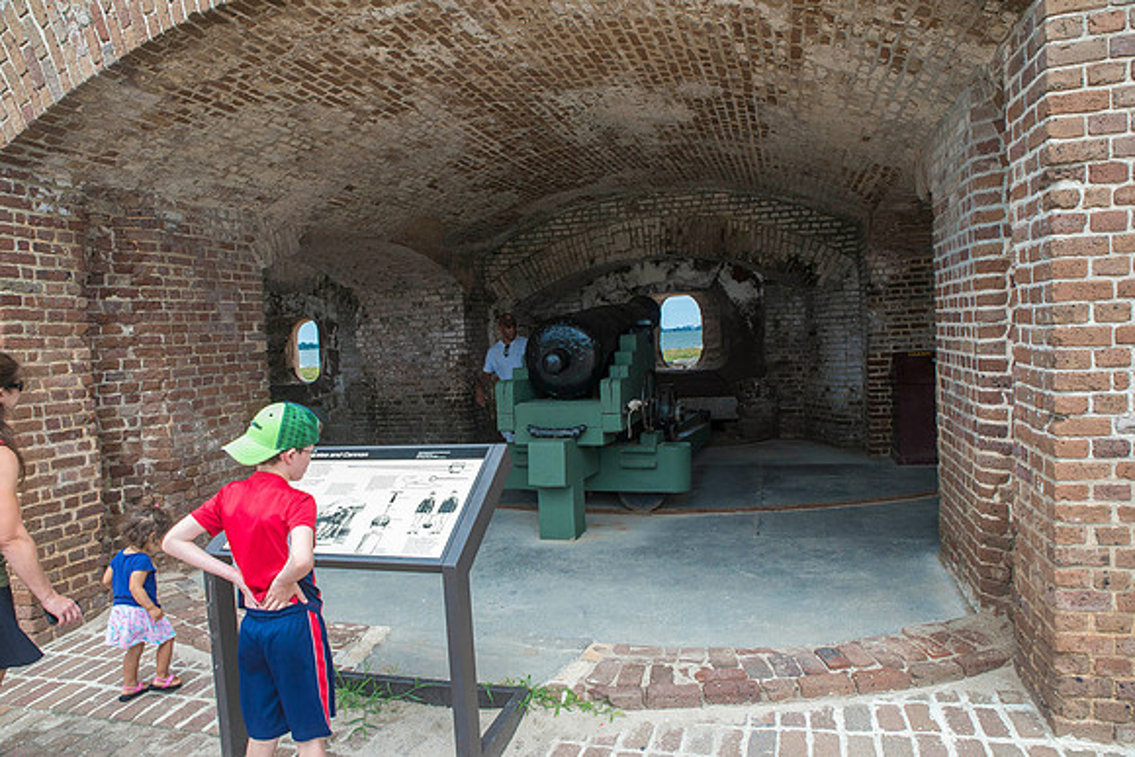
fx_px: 757
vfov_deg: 53.2
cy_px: 378
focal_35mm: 24
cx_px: 568
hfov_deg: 73.7
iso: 800
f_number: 10
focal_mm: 24
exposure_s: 1/500
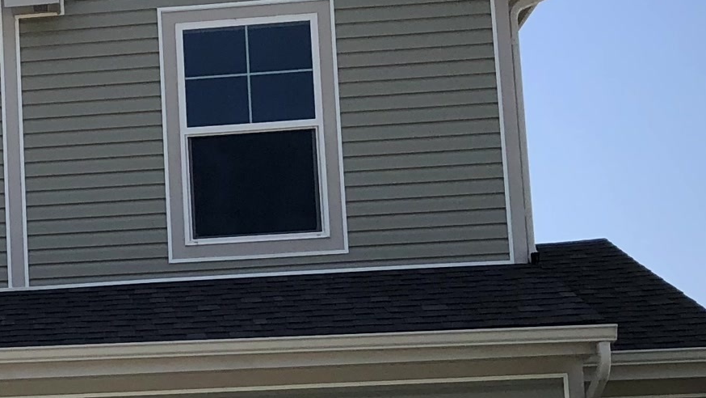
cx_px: -158
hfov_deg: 19.4
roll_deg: +0.8
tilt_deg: +8.3
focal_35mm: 103
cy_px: 396
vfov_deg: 11.6
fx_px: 1929
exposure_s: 1/2667
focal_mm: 3.99
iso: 25
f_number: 1.8
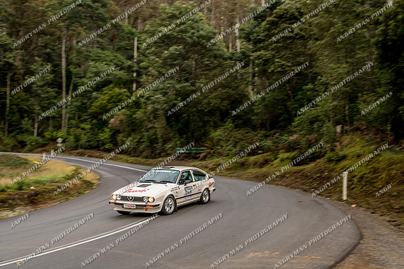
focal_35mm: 44
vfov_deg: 30.5
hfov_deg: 44.4
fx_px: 494
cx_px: 212
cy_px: 141
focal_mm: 28
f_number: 8
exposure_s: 1/100
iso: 80
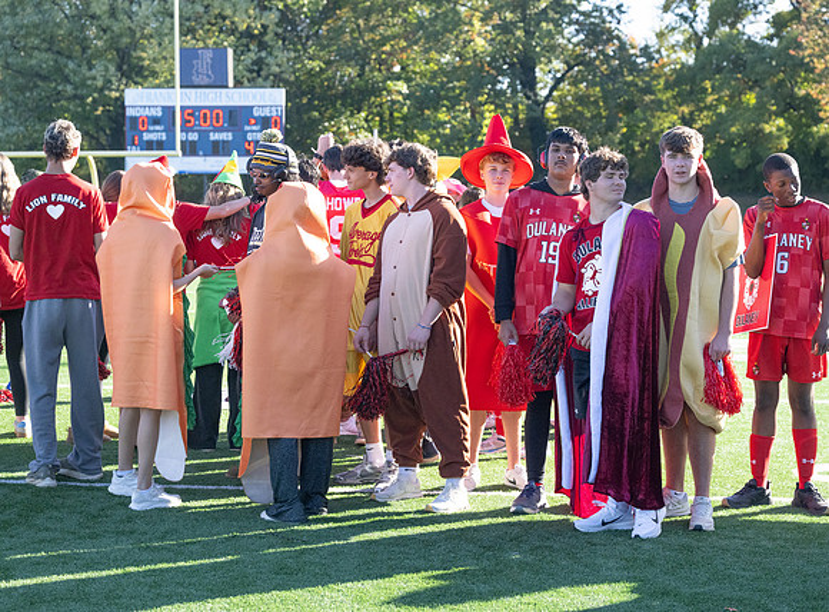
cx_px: 414
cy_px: 306
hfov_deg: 28.1
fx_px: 1658
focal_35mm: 70
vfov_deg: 20.9
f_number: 4.5
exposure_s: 1/4000
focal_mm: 65
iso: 1600
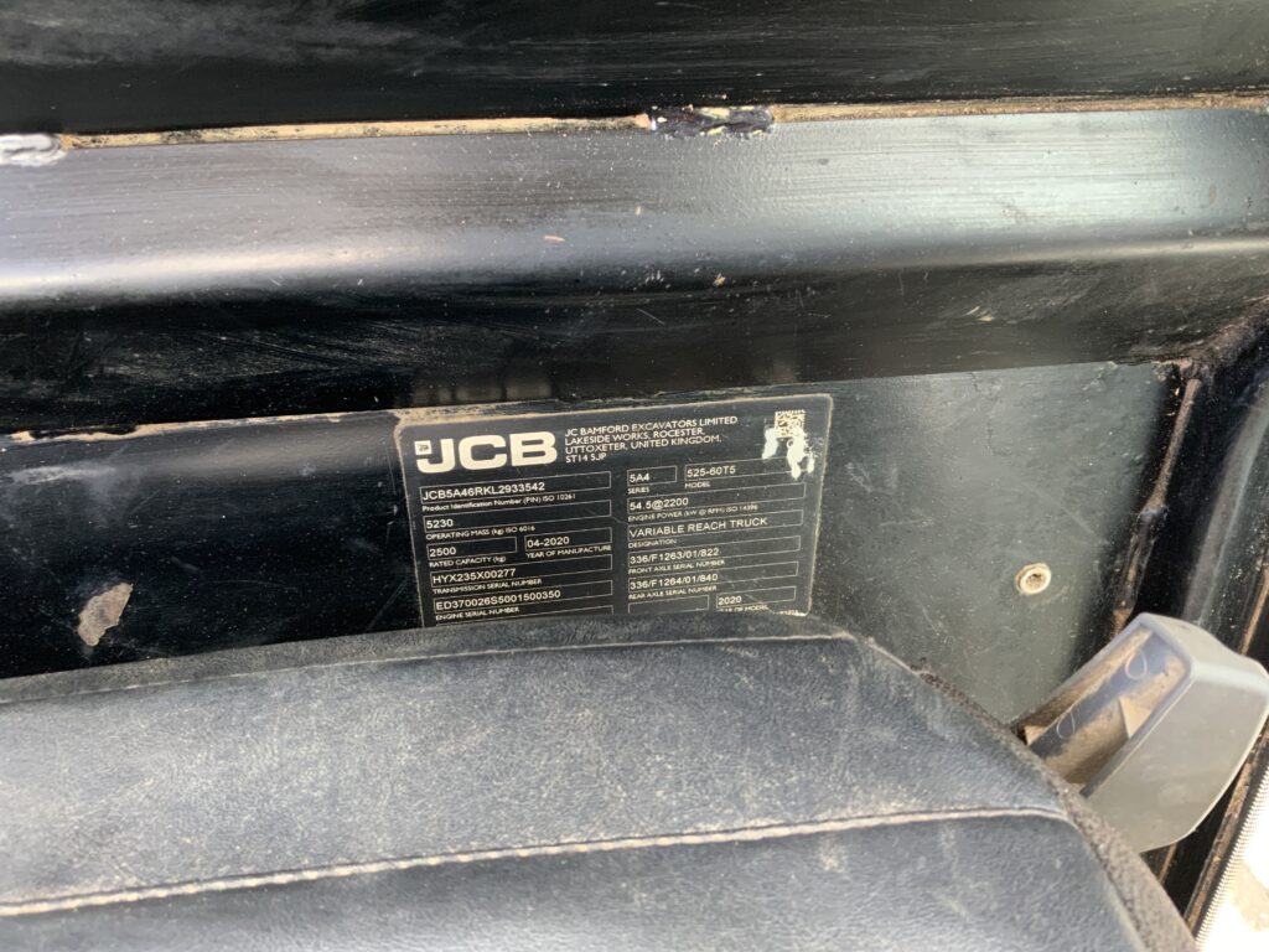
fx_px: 1063
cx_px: 634
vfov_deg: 48.2
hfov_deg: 61.7
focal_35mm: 29
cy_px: 476
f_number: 1.8
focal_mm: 3
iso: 125
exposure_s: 1/60
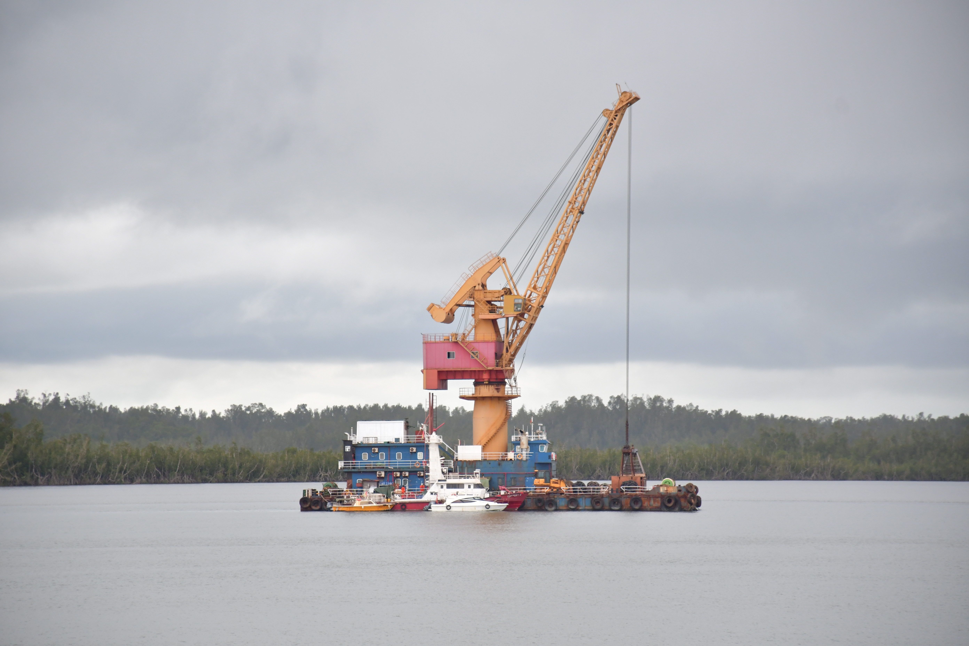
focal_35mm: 210
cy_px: 323
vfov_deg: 6.5
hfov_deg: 9.8
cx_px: 484
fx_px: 5652
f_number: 5.6
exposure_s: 1/1000
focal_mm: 140
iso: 1000
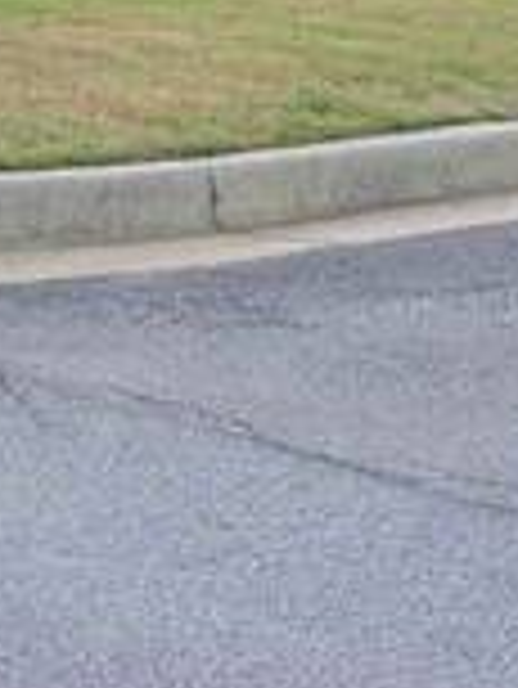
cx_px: 191
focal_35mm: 164
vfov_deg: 11.8
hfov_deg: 9.1
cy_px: -139
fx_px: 3268
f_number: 3.5
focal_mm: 8.4
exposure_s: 1/125
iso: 100
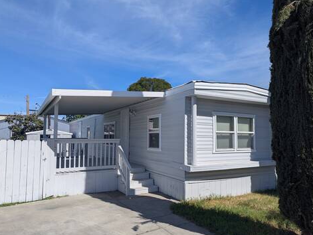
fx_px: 235
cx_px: 161
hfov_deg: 67.2
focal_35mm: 26
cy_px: 125
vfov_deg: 53.1
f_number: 1.85
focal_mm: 6.81
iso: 41
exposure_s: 1/3333
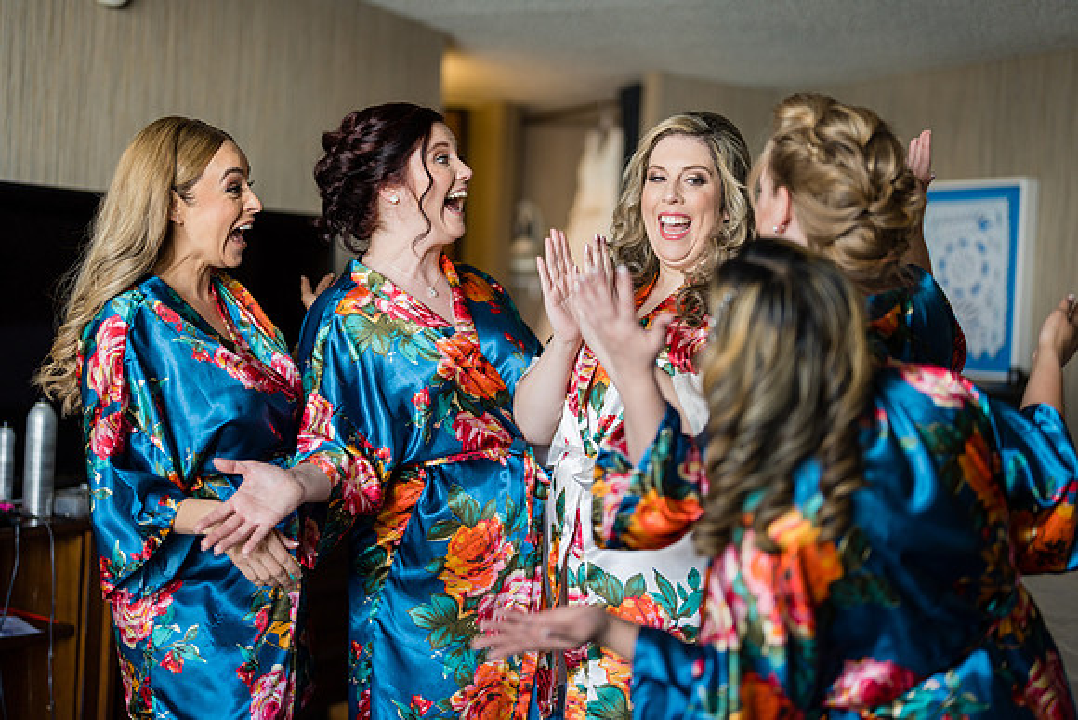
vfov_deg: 27.0
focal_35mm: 50
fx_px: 1498
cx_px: 539
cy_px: 360
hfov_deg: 39.6
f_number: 1.2
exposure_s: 1/250
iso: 250
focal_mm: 50
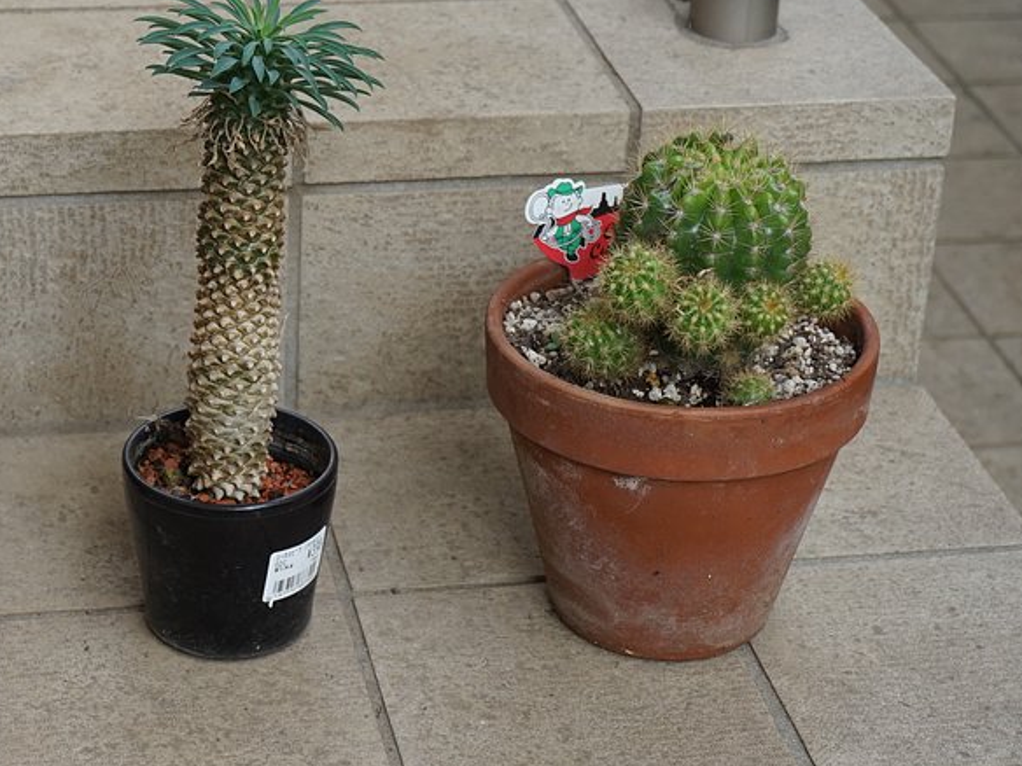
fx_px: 2687
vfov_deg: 16.2
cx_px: 208
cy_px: 316
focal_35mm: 91
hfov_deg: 21.3
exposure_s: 1/160
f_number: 5.6
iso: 320
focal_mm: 36
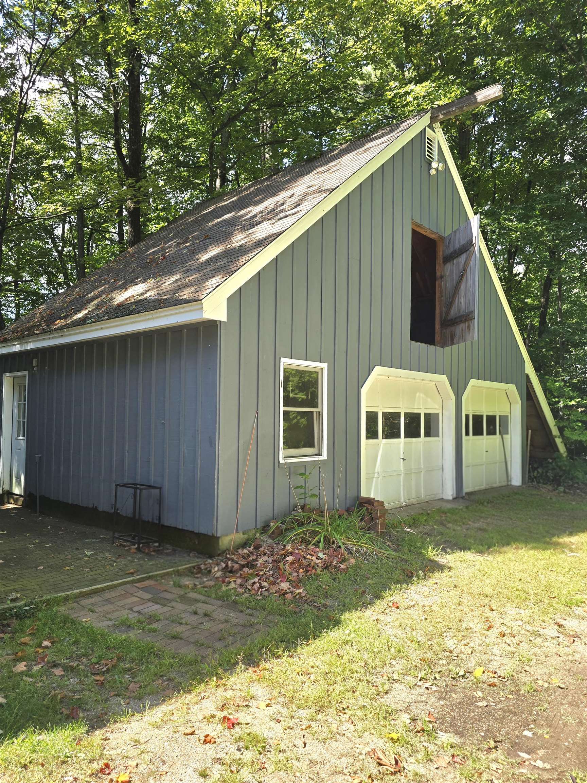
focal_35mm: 23
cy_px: 392
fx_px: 520
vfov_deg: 73.9
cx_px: 294
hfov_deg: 58.9
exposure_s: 1/182
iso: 12
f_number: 1.7
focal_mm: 6.3
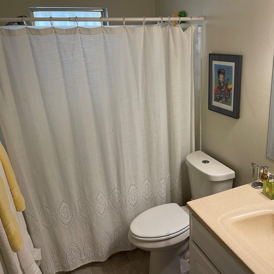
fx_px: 269
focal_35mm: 30
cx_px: 172
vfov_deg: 54.0
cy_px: 136
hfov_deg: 53.4
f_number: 1.6
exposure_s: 1/60
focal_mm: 5.1
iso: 80
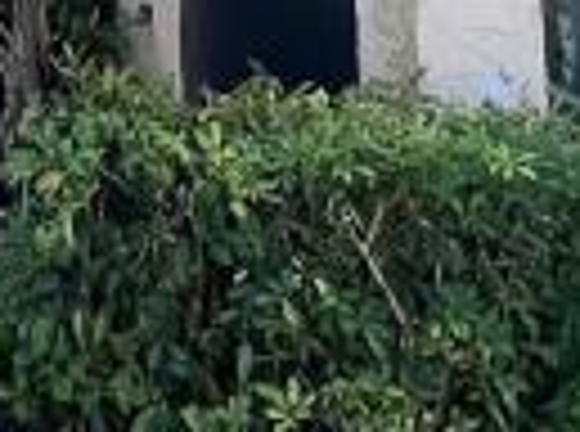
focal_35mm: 97
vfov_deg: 11.2
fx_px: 1621
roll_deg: -2.6
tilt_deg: +17.5
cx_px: -184
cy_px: -756
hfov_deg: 18.8
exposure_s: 1/363
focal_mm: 1.57
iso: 32
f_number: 1.8
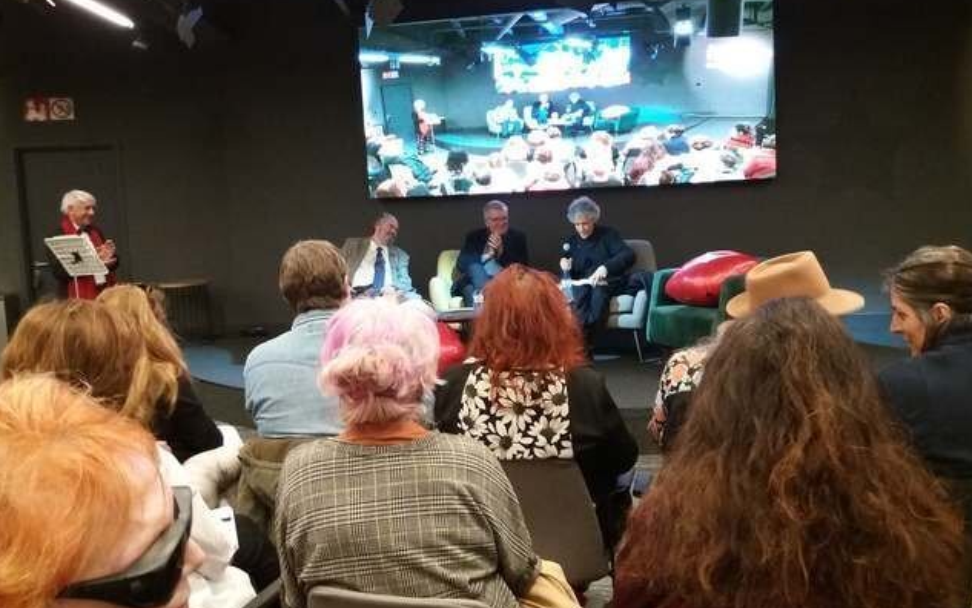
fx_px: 795
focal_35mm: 30
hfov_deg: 62.9
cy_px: 273
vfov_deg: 41.8
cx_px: 485
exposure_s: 1/17
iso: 400
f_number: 1.9
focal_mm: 3.7
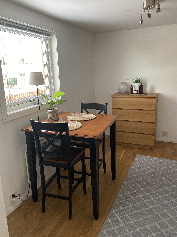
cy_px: 111
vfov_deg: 63.4
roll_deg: +0.7
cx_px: 87
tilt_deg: -11.9
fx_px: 191
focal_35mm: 28
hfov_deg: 49.7
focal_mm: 4.25
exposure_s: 1/60
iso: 160
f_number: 1.8
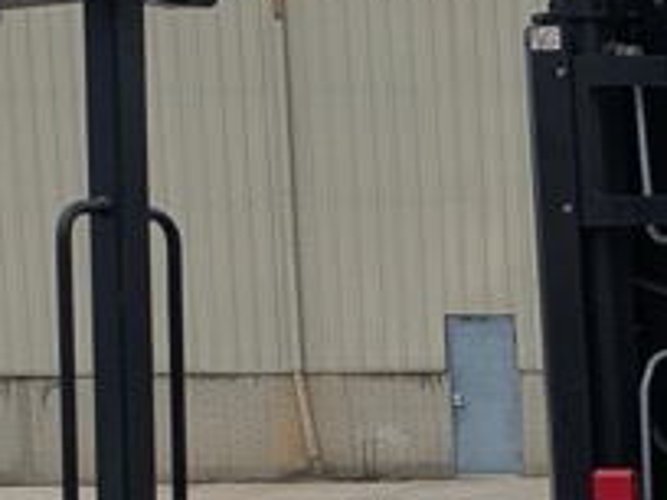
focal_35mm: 157
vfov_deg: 9.2
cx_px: 1412
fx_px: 3025
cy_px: 711
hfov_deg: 11.2
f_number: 1.89
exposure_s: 1/1420
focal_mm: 5.43
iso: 51
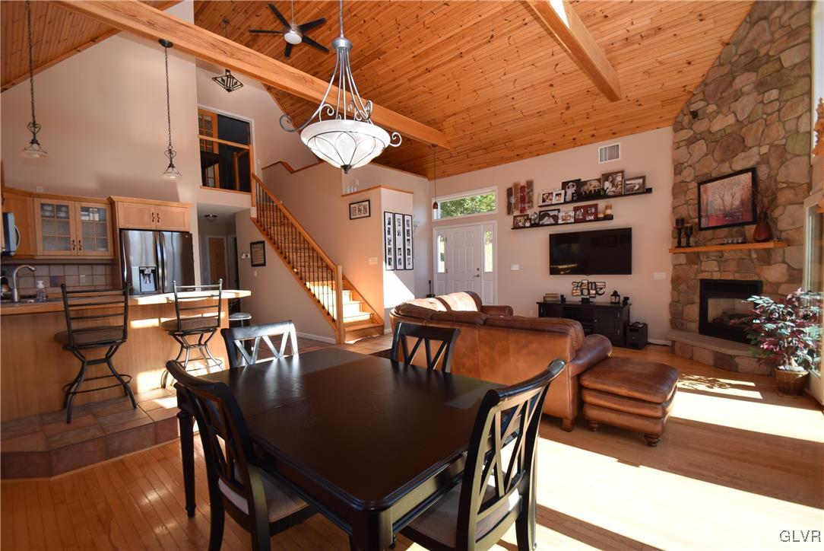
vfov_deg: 77.4
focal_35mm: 15
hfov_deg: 100.4
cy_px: 276
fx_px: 344
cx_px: 412
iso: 200
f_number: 5.6
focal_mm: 10
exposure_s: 1/125
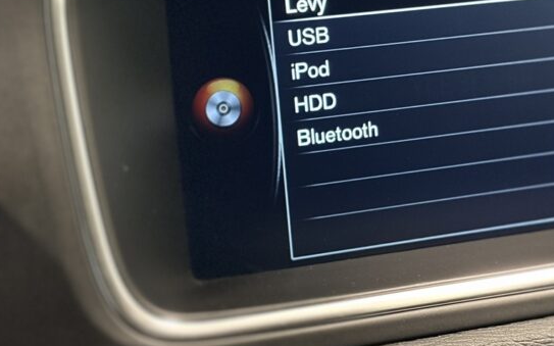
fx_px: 1570
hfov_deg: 19.9
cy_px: 115
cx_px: 396
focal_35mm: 104
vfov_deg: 12.6
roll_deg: +0.4
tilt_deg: -17.9
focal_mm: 5.96
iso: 320
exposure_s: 1/30
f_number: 1.6
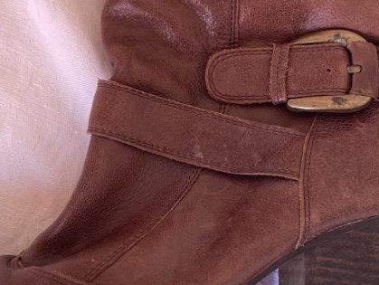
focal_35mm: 62
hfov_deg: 31.2
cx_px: 173
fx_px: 679
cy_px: 99
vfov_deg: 23.6
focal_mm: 4.25
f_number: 1.8
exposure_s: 1/121
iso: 100
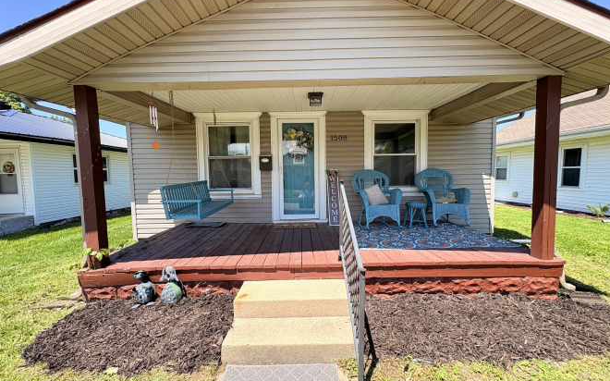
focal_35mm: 15
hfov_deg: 101.5
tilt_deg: -4.0
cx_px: 307
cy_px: 190
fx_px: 249
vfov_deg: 74.7
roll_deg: +2.0
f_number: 2.2
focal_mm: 2.22
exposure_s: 1/412
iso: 40
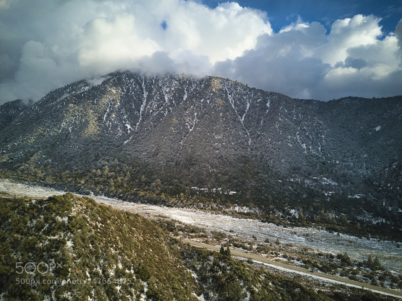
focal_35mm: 26
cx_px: 201
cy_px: 150
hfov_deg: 67.3
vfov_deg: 53.0
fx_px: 302
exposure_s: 1/1192
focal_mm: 4.7
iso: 100
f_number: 2.2
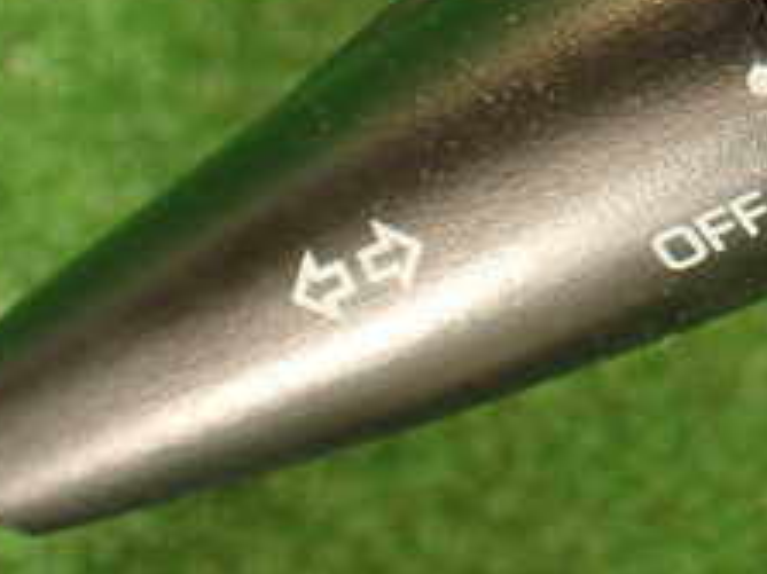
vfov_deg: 16.7
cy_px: -48
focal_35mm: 86
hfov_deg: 21.7
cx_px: 815
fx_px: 1905
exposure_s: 1/40
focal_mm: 5.79
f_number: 2.4
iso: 200
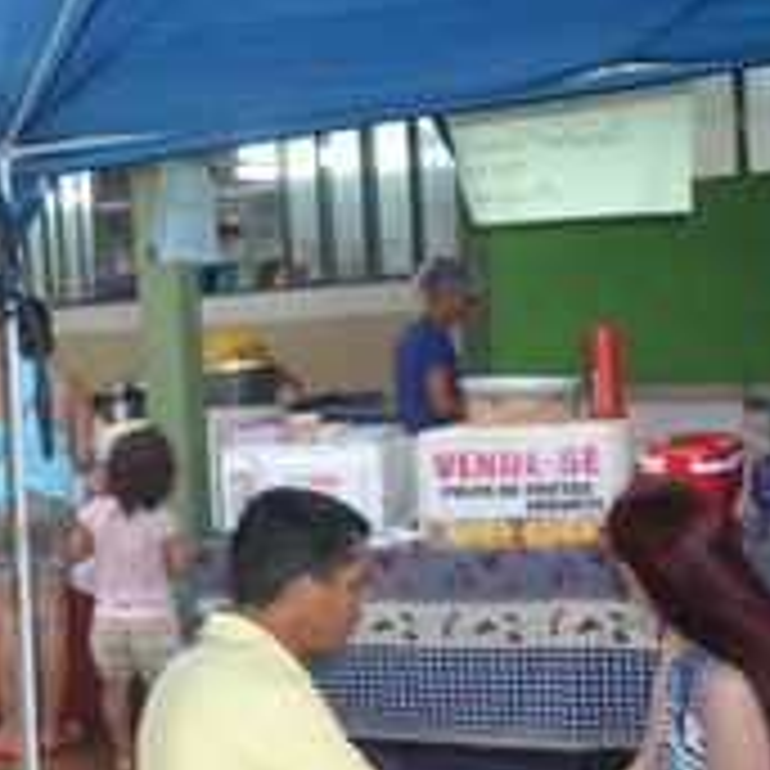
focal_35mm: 67
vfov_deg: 25.6
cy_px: 518
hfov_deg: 23.2
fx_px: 1686
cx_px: -189
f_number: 3.5
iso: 1100
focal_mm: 20
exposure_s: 1/60
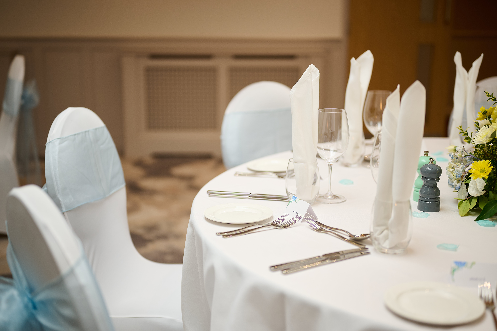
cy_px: 166
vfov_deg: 27.0
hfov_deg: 39.6
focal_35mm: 50
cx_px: 248
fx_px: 690
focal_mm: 50
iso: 100
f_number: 1.8
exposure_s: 1/160
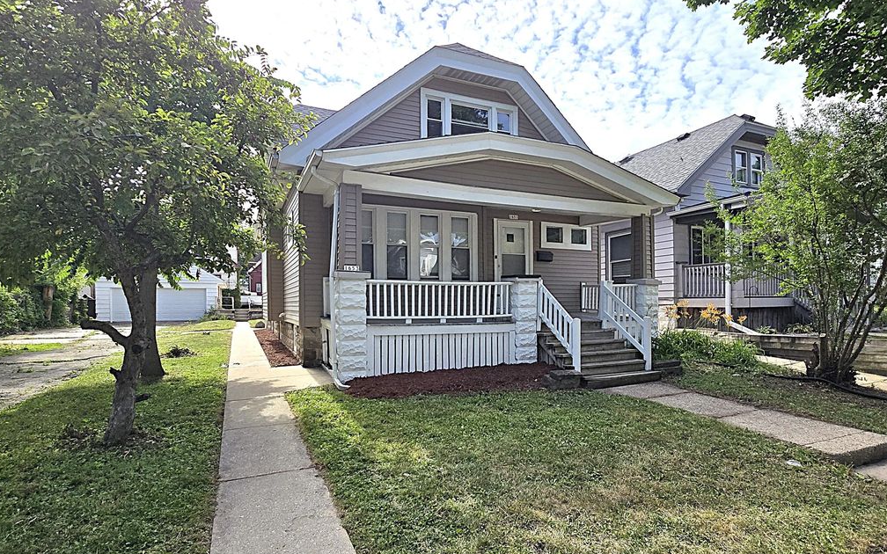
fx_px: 338
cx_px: 443
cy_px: 310
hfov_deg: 105.3
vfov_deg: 78.3
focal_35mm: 14
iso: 50
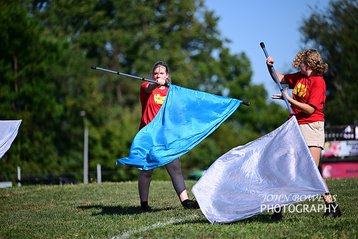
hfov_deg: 10.3
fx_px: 1989
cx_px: 179
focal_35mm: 200
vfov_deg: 6.9
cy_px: 120
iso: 100
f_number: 2.8
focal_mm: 200
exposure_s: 1/1600
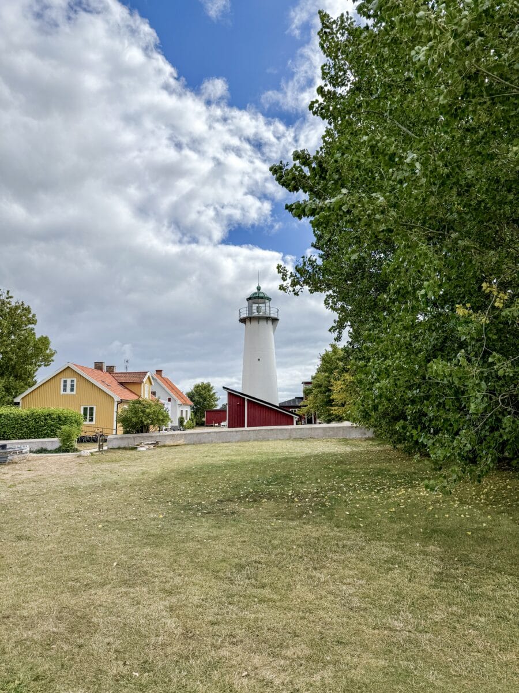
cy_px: 346
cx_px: 260
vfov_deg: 71.6
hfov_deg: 56.8
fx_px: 480
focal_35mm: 24
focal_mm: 6.76
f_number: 1.8
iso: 80
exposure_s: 1/9100
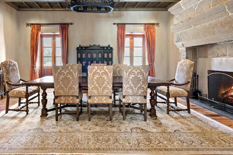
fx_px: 129
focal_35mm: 20
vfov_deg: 61.6
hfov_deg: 83.0
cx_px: 93
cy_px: 65
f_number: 8
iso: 500
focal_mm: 16
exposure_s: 1/1.67
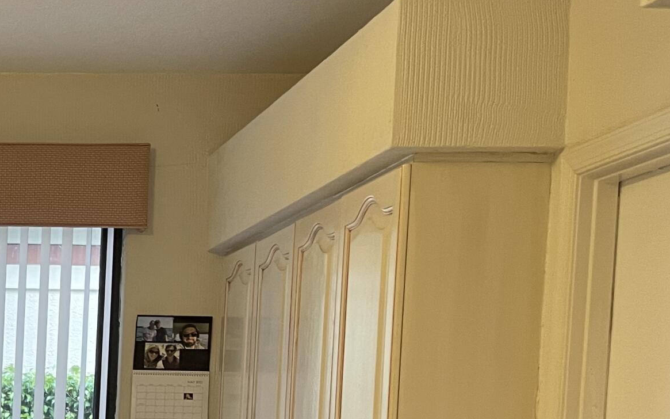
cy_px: 524
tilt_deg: -3.6
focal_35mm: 71
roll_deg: -2.1
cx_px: -189
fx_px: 1296
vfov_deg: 17.4
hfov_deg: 25.2
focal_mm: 5.1
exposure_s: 1/60
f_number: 1.6
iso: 200
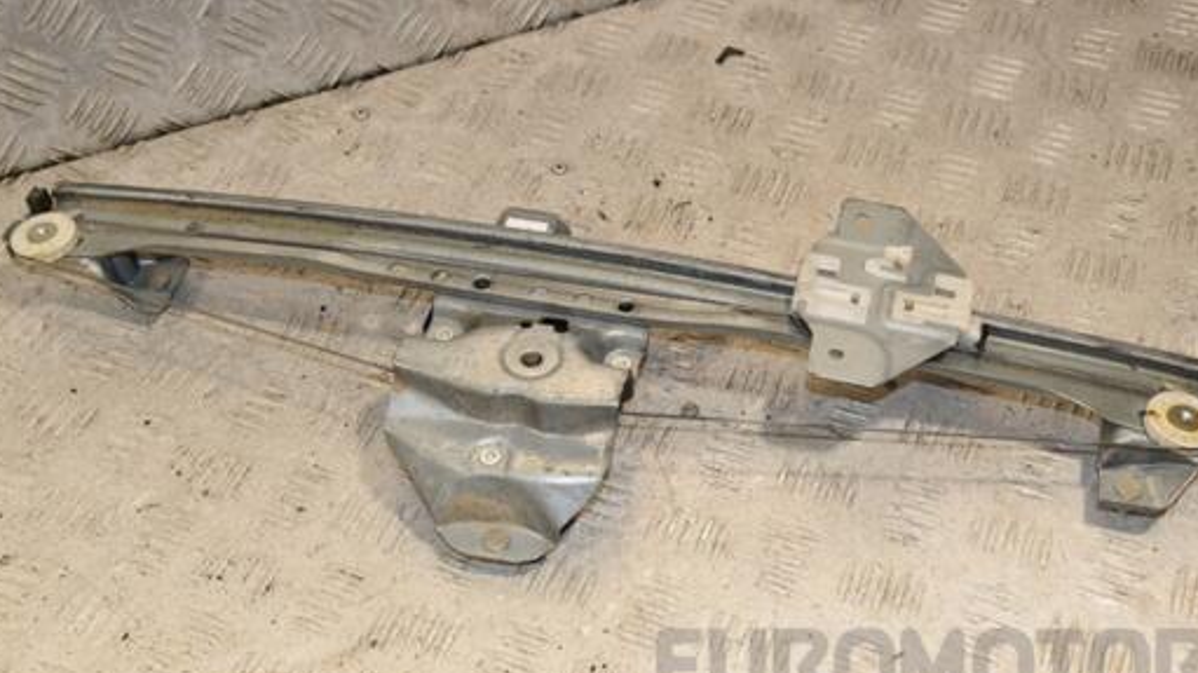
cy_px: 352
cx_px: 612
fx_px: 1524
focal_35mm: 48
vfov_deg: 24.9
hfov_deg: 42.9
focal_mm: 26
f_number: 8
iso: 800
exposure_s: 1/200
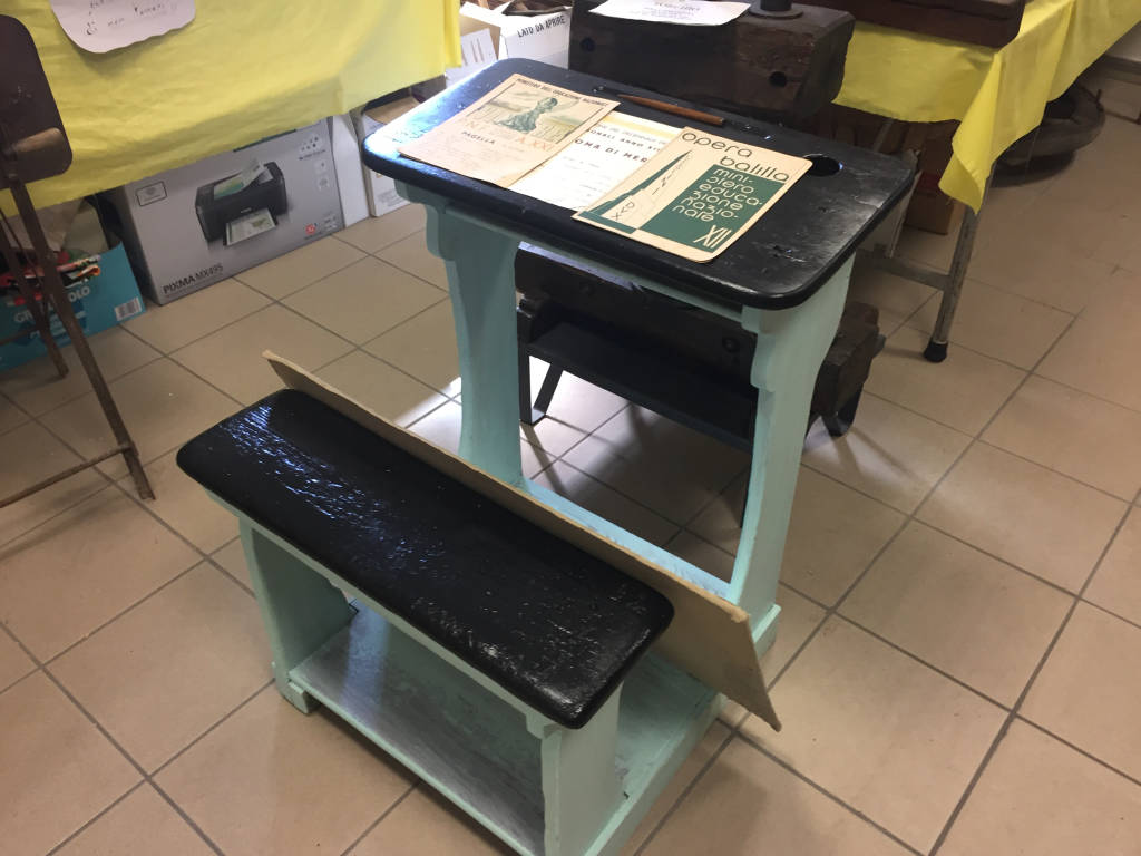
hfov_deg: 61.7
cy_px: 428
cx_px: 570
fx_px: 956
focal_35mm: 29
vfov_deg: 48.2
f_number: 2.2
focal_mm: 4.15
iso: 100
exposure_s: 1/33
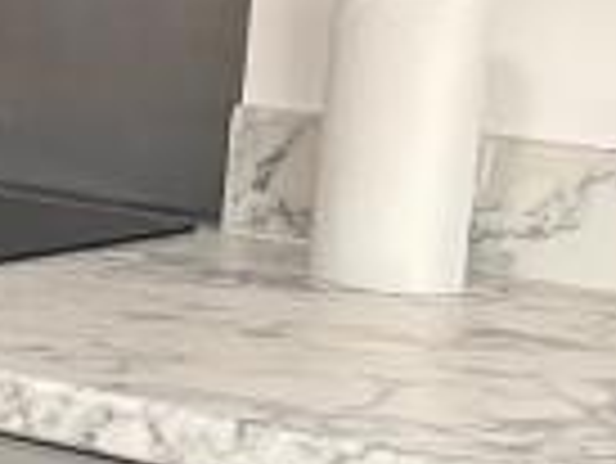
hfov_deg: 8.3
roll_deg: +0.2
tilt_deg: -10.6
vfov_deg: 7.7
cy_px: 279
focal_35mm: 194
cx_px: -1326
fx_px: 3455
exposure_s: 1/100
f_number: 1.6
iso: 125
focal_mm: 5.96
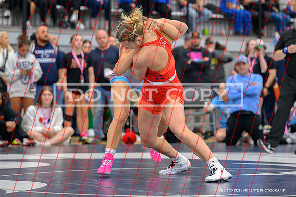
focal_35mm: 134
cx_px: 160
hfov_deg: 15.2
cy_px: 77
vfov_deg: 10.2
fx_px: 1106
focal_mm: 101
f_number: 2.8
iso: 2200
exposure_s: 1/800
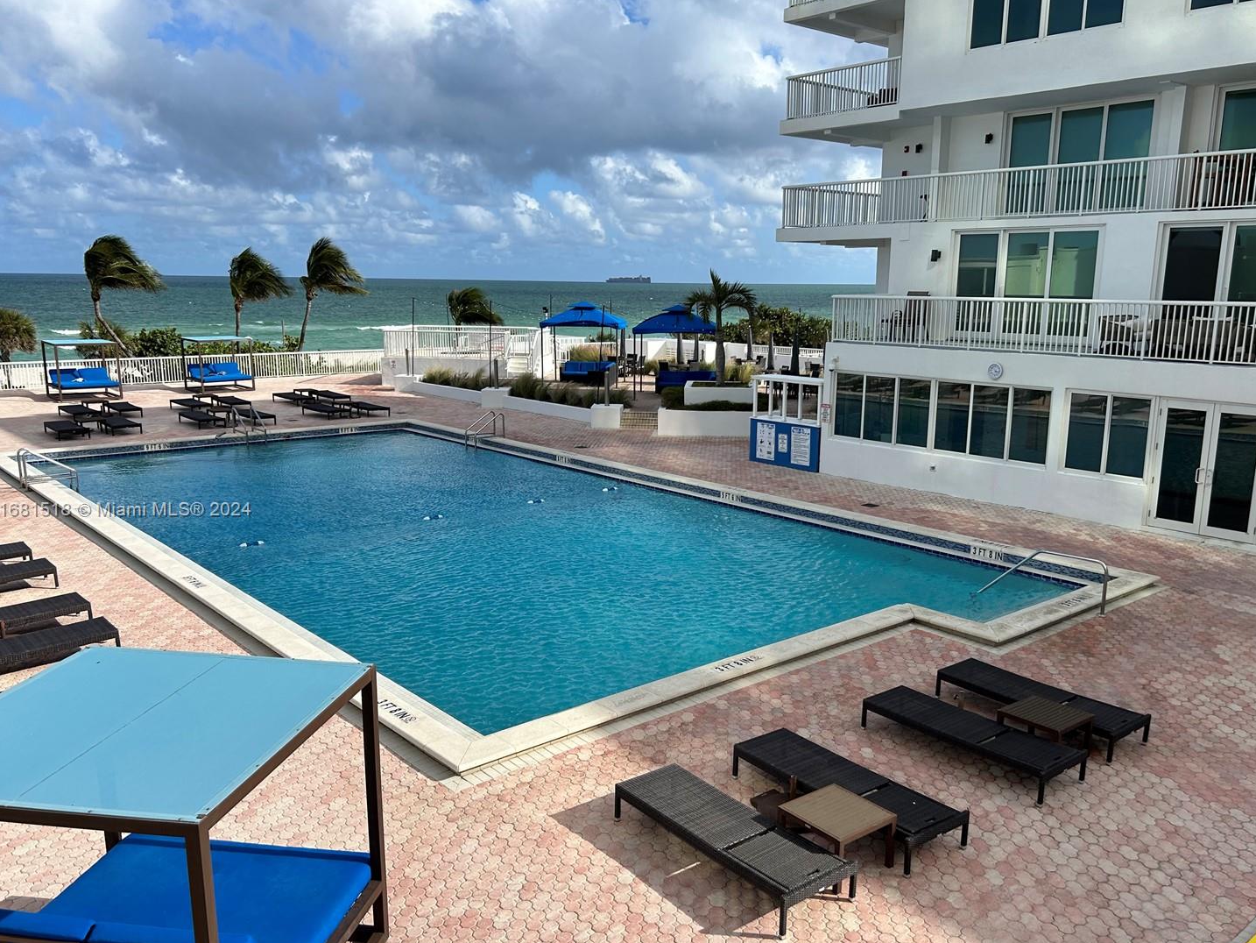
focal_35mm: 29
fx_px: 1052
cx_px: 672
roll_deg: +0.2
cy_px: 511
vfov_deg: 48.2
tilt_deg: -12.5
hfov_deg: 61.6
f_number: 1.5
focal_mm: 5.7
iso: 50
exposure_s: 1/4274
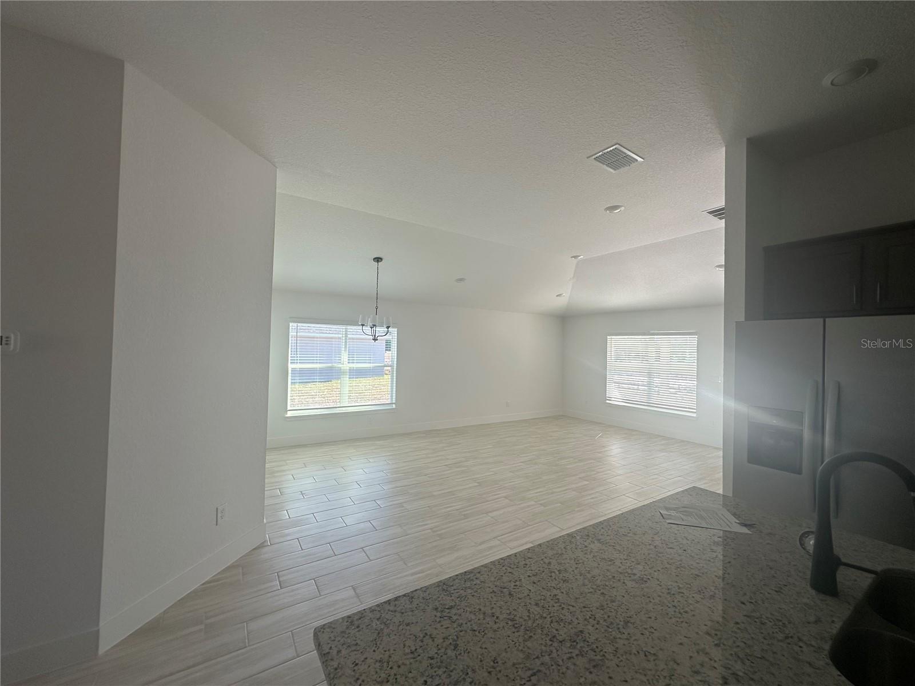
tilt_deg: +1.3
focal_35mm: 14
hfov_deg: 102.1
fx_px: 370
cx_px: 458
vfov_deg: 85.7
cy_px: 343
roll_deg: -1.3
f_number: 2.2
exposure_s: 1/159
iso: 40
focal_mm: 2.22
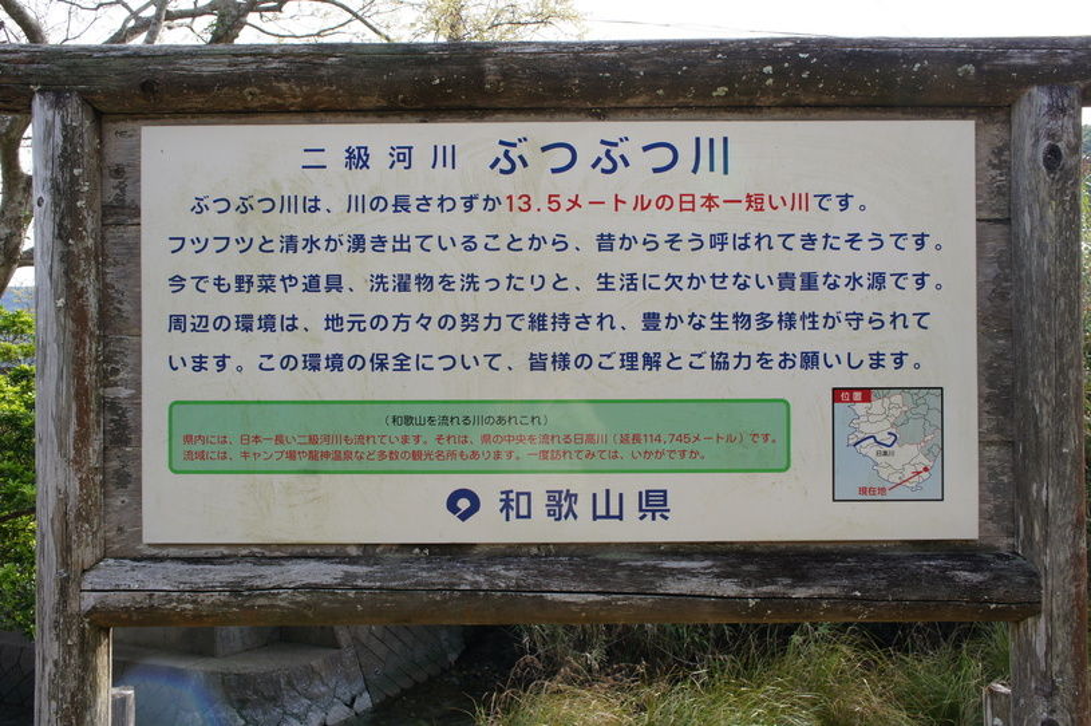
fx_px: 1045
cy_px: 363
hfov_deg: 55.1
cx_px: 546
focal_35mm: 34
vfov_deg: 38.3
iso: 200
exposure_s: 1/60
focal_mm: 23
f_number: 10
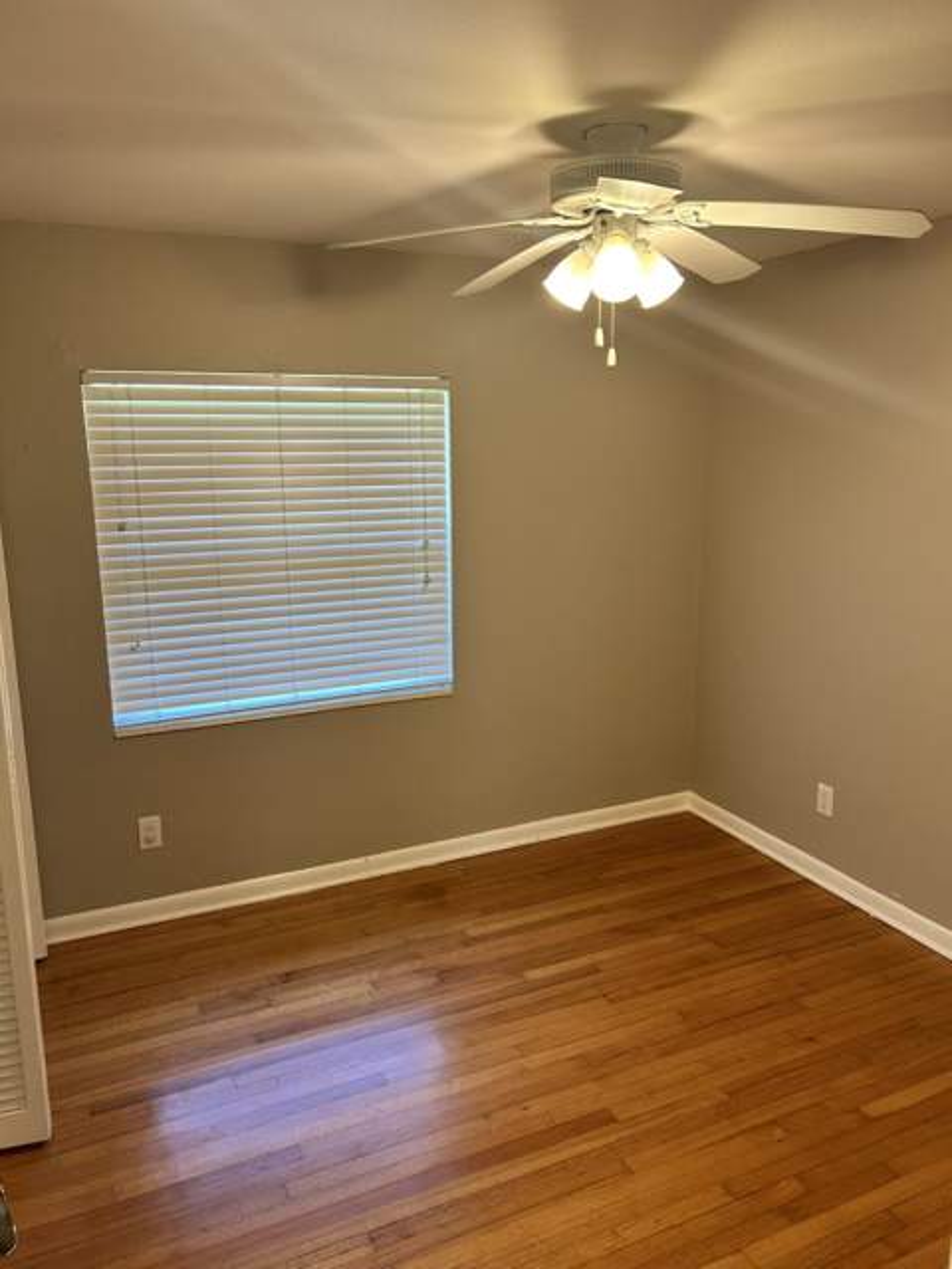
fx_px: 953
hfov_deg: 53.1
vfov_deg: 67.3
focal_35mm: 26
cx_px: 476
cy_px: 634
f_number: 1.5
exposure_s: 1/60
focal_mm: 5.7
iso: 80
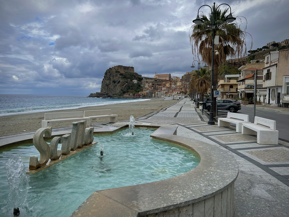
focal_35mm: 26
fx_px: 217
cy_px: 108
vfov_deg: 53.1
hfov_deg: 67.3
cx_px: 144
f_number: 1.5
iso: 50
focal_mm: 5.7
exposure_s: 1/5319
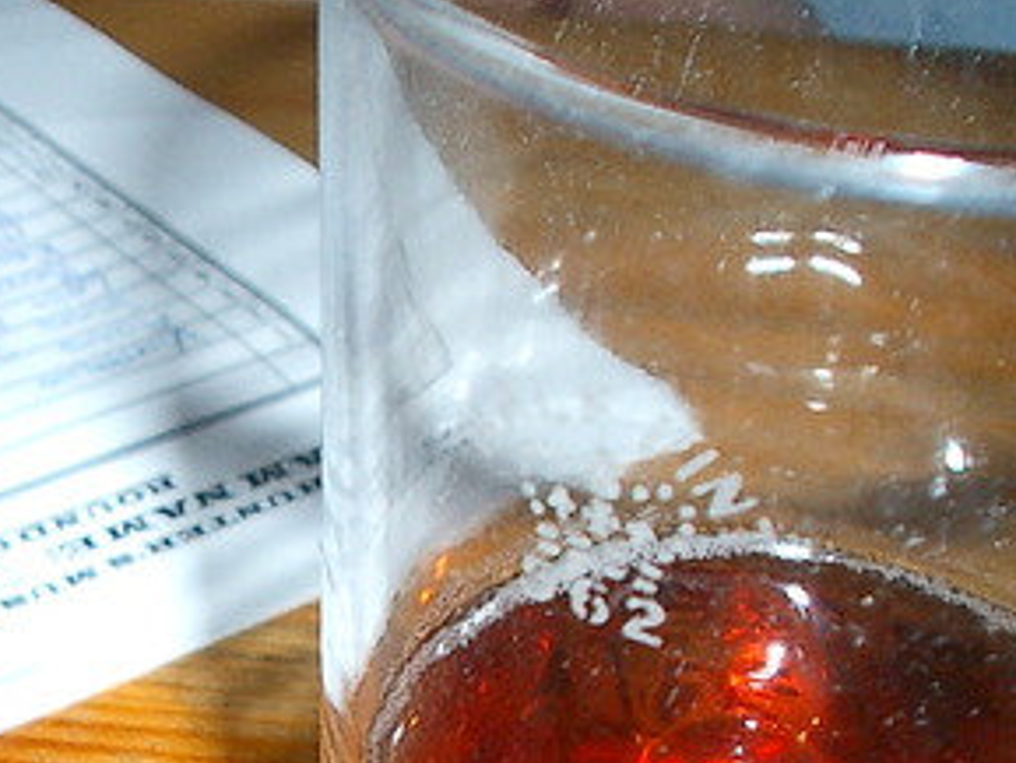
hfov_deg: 20.0
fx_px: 2819
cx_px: 74
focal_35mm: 96
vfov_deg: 15.0
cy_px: 833
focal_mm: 5.8
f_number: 2.6
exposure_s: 1/40
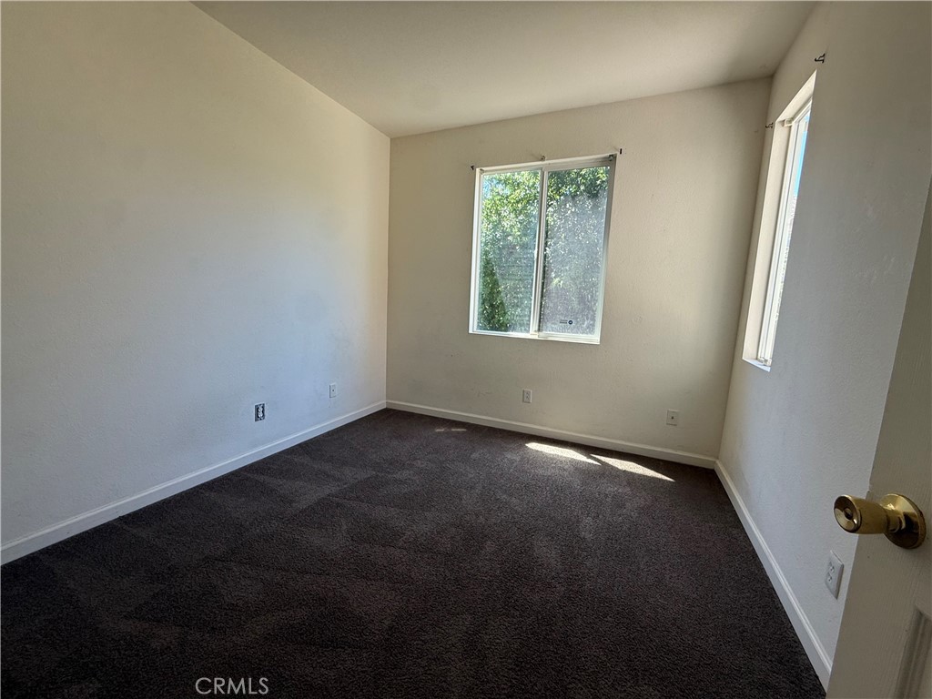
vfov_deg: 85.7
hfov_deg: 102.1
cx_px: 466
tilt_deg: -7.5
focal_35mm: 14
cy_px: 350
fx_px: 377
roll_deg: -2.3
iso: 64
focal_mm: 2.22
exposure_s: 1/99
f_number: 2.2
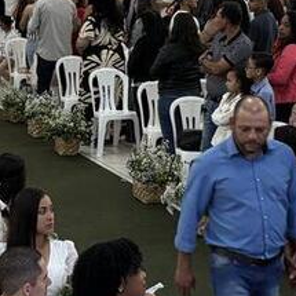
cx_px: 30
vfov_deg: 13.6
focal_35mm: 128
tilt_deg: -11.4
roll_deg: -0.1
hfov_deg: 13.5
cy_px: 136
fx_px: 1238
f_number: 1.6
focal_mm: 5.96
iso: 200
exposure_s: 1/60
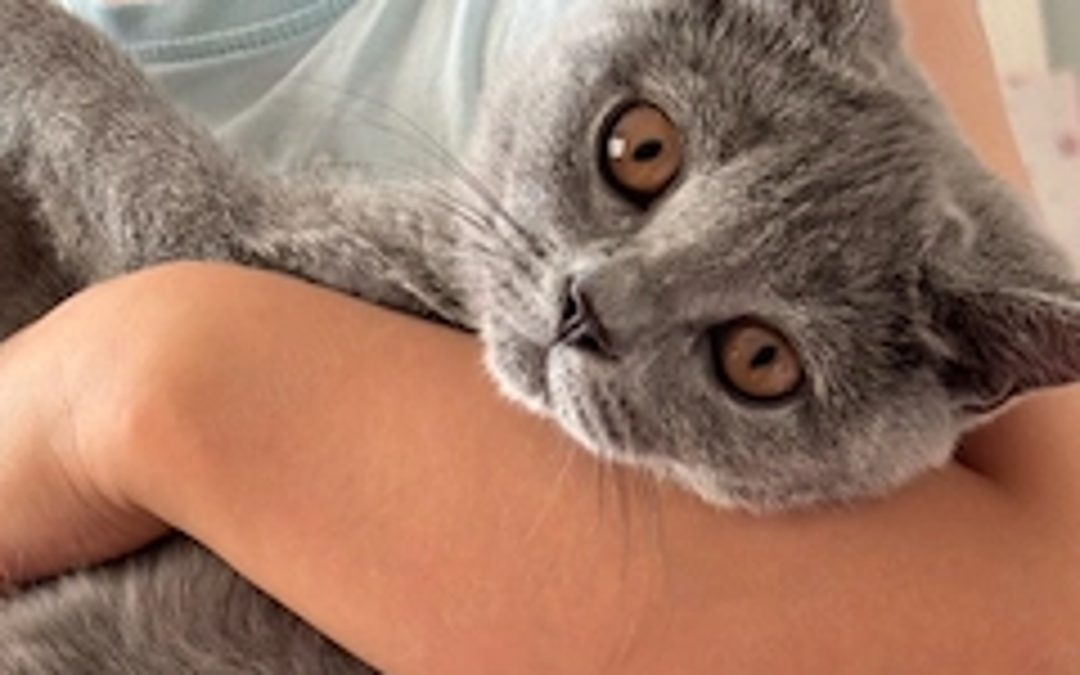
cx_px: 446
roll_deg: +11.1
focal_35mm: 92
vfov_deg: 13.9
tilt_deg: -11.8
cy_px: 738
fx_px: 2708
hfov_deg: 22.5
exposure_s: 1/121
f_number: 1.6
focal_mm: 5.96
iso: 50
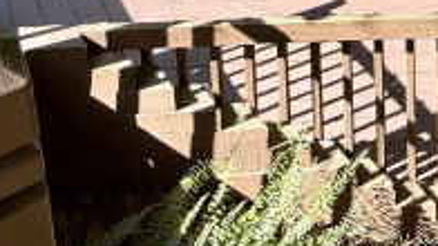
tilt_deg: -11.8
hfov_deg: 32.0
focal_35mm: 52
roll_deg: -0.1
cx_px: 546
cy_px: -257
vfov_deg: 16.7
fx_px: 604
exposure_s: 1/293
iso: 50
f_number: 2.2
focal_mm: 2.22
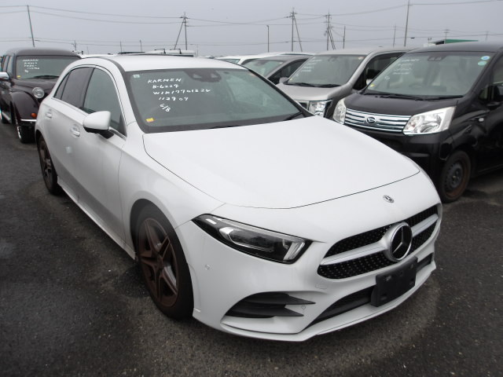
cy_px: 188
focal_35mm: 27
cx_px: 252
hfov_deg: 65.3
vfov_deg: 51.4
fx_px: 392
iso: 100
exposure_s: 1/406
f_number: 3
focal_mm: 4.9
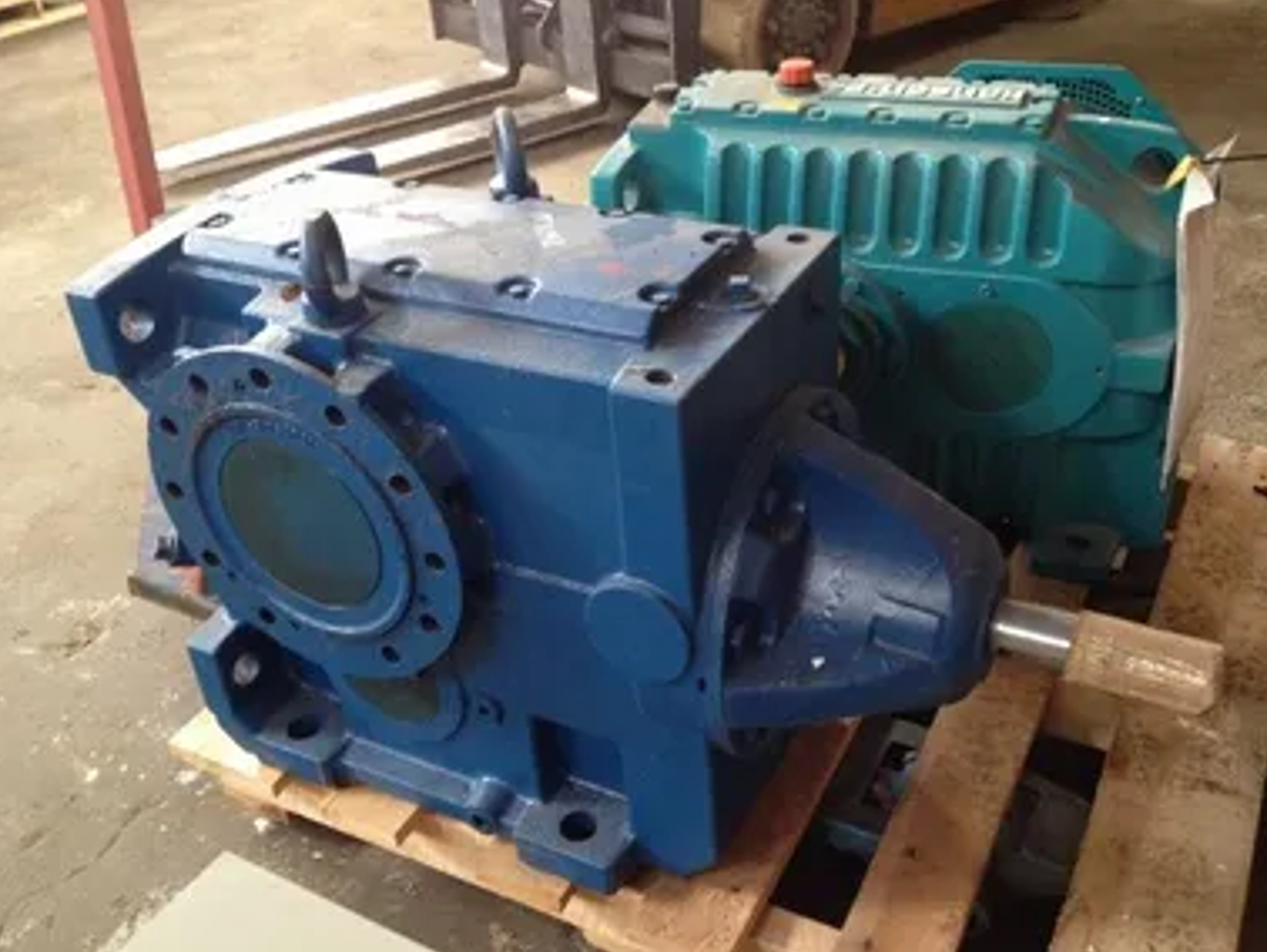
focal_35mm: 37
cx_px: 650
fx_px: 1355
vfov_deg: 38.7
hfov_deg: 50.1
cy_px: 466
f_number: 2.4
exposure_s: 1/20
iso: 200
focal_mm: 4.28
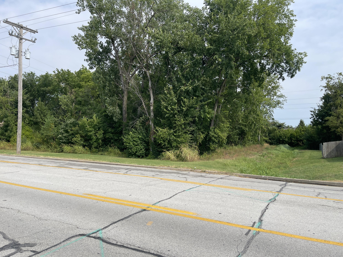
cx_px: 172
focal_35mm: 25
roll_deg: -1.6
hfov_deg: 69.4
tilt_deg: +0.2
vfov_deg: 54.9
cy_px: 128
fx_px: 248
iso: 32
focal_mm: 5.1
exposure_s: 1/3344
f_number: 1.6
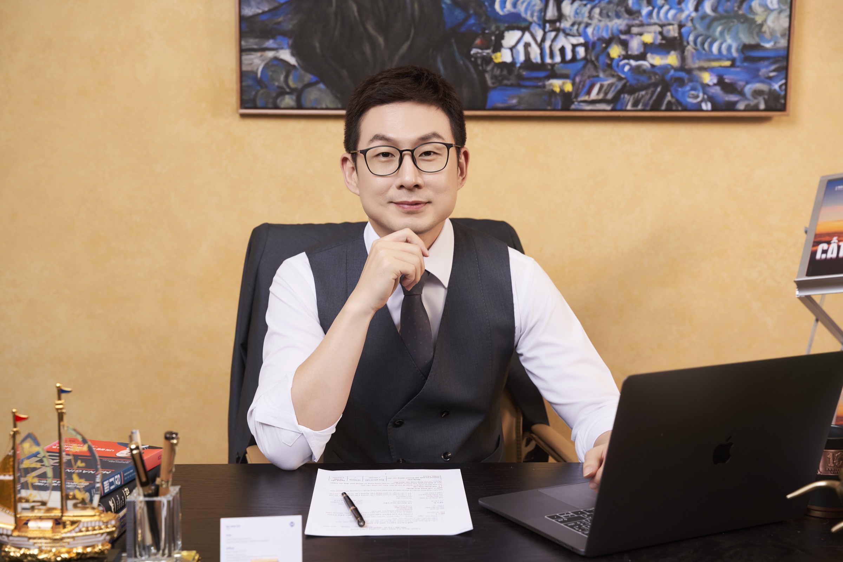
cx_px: 422
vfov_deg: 25.1
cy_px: 281
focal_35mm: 54
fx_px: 1262
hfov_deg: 36.9
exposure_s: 1/160
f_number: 4.5
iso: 320
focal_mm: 53.9
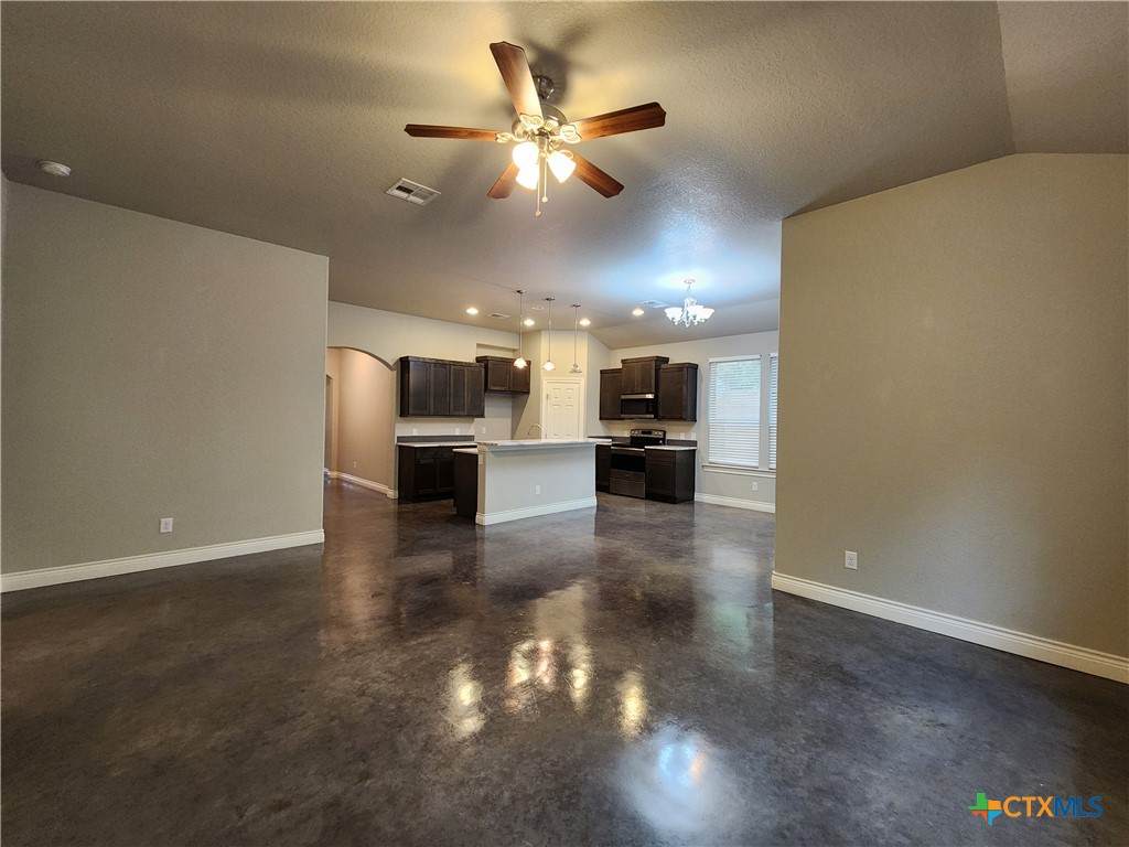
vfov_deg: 89.9
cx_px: 564
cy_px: 424
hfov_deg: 106.2
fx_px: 424
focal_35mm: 13
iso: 320
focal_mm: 2.2
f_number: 2.2
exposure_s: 1/30
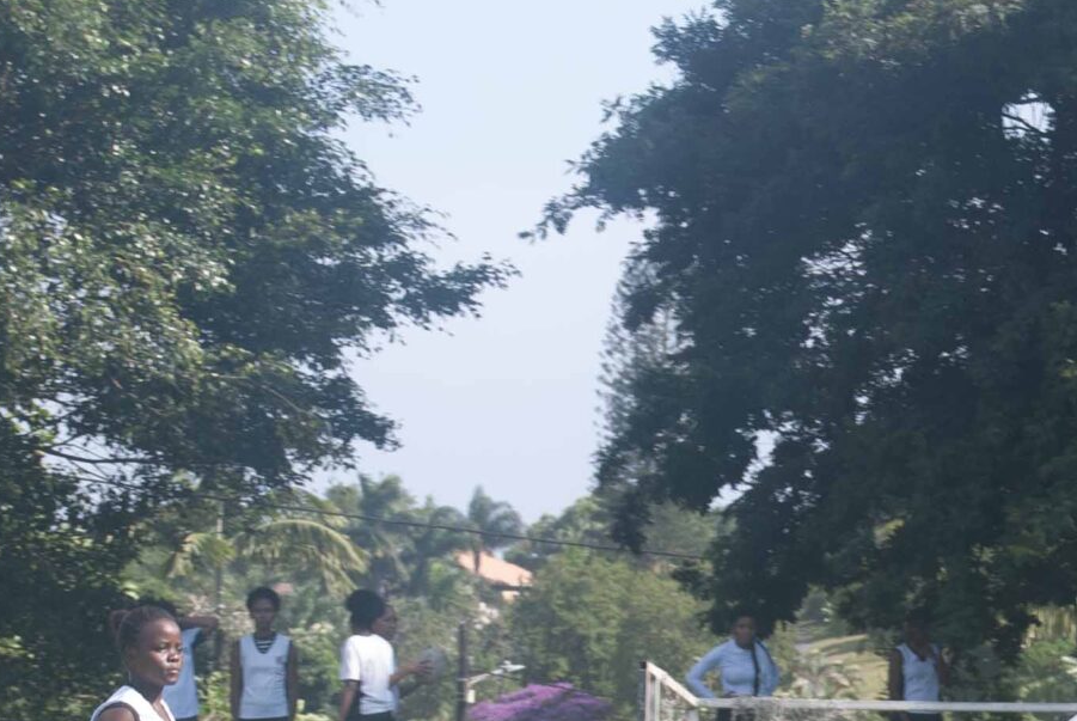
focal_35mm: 234
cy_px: 658
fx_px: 7021
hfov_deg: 8.8
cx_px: 867
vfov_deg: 5.9
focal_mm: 55
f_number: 6.3
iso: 100
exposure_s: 1/160
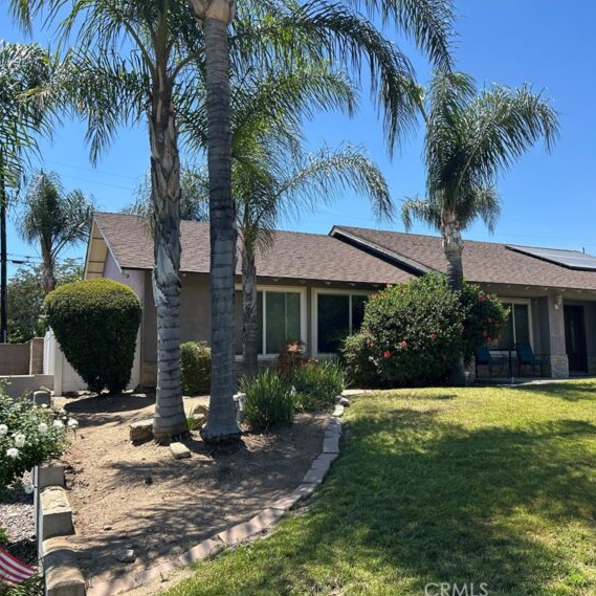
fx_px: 604
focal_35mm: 31
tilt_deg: +6.7
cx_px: 390
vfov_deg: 52.5
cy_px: 300
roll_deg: +2.1
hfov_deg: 51.7
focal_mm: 5.7
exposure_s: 1/2299
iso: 50
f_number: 1.5
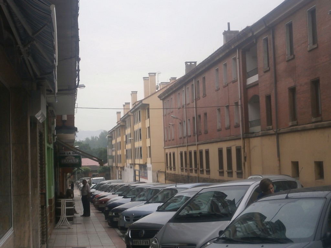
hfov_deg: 32.2
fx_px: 574
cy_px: 124
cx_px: 166
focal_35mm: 60
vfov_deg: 24.4
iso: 80
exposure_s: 1/125
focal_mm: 10.7
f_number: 3.9
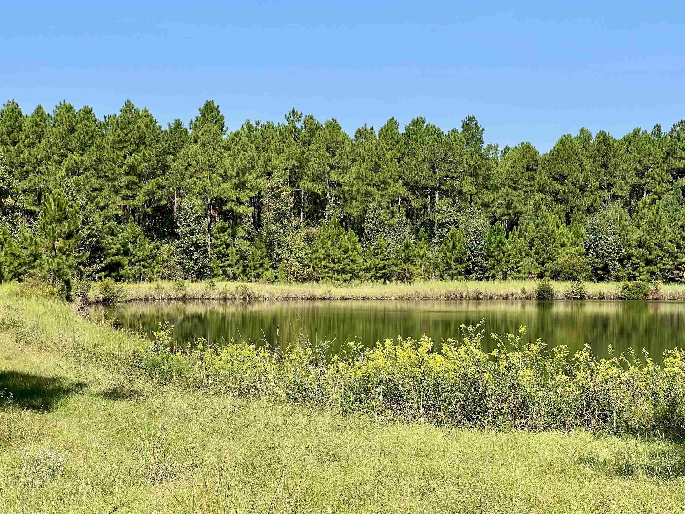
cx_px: 361
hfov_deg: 23.8
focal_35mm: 82
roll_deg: -0.5
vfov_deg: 18.0
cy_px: 273
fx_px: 1623
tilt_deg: +0.4
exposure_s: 1/579
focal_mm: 9
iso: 32
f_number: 2.8
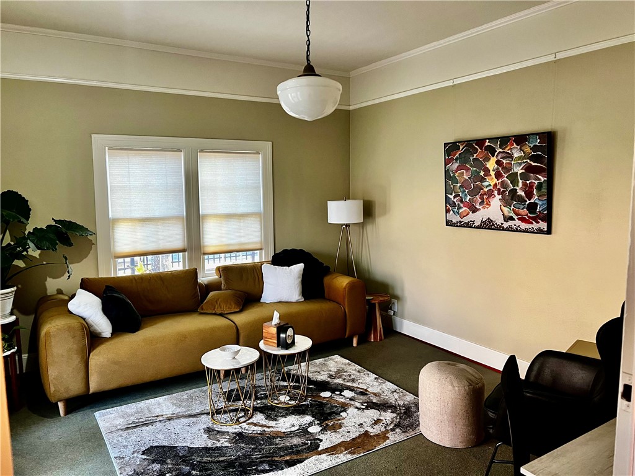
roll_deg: +0.5
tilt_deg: -6.8
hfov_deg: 67.3
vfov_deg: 53.1
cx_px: 318
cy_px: 238
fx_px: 477
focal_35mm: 26
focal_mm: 5.7
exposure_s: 1/60
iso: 125
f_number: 1.5
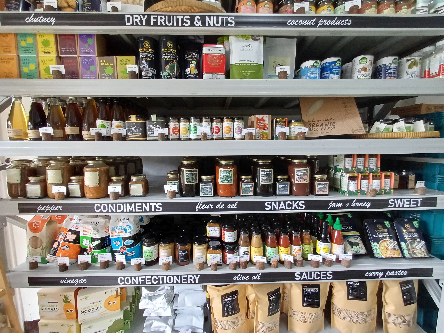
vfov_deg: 78.1
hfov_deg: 94.5
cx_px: 222
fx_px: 205
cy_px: 166
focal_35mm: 16
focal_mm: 1.64
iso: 160
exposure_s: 1/50
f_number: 2.2
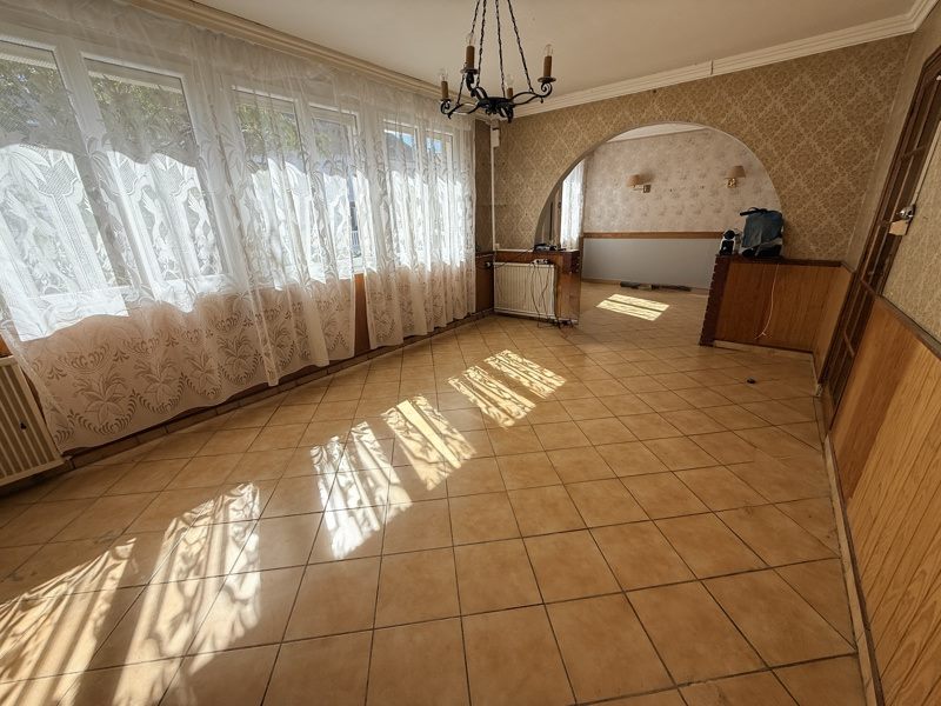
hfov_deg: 102.1
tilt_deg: -19.2
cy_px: 353
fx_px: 381
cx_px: 470
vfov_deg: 85.7
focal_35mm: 14
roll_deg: +2.4
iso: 50
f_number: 2.2
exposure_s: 1/527
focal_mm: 2.22
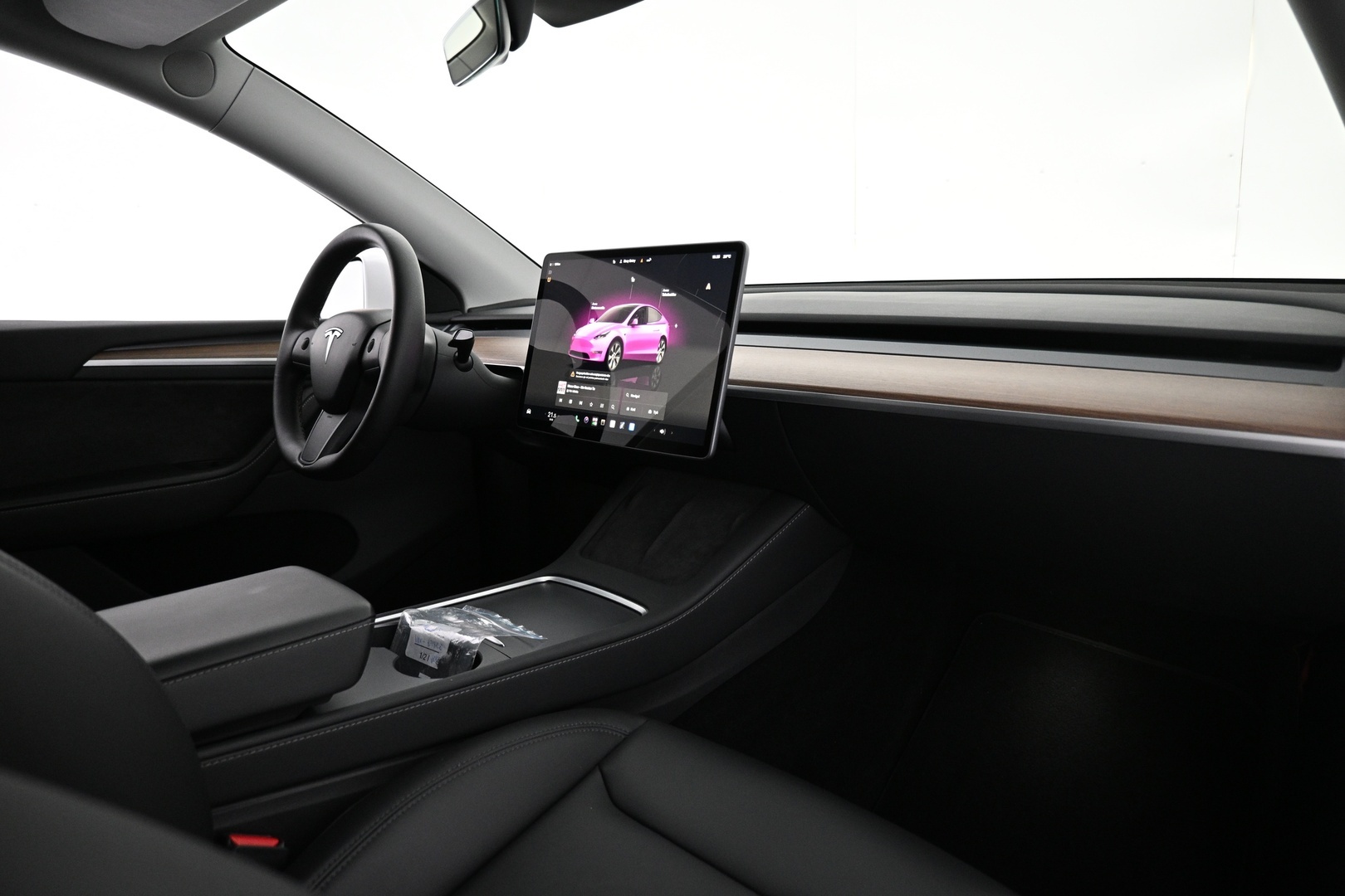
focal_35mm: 24
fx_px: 897
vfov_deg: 53.1
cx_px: 672
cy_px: 448
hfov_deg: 73.7
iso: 1600
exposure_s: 1/40
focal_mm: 16
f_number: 3.5
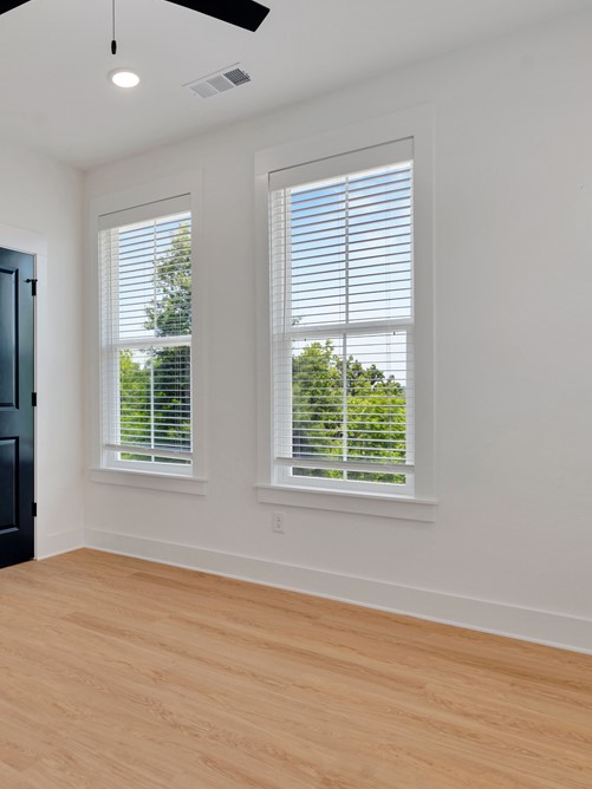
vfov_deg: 69.4
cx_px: 160
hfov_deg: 52.8
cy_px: 393
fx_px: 570
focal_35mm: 25
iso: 100
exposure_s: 1/40
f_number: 7.1
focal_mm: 16
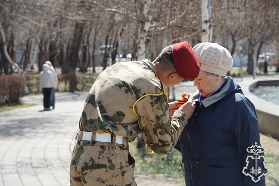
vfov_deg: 13.6
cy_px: 93
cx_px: 140
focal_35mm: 100
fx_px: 779
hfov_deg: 20.3
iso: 100
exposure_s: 1/200
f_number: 6.3
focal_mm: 67
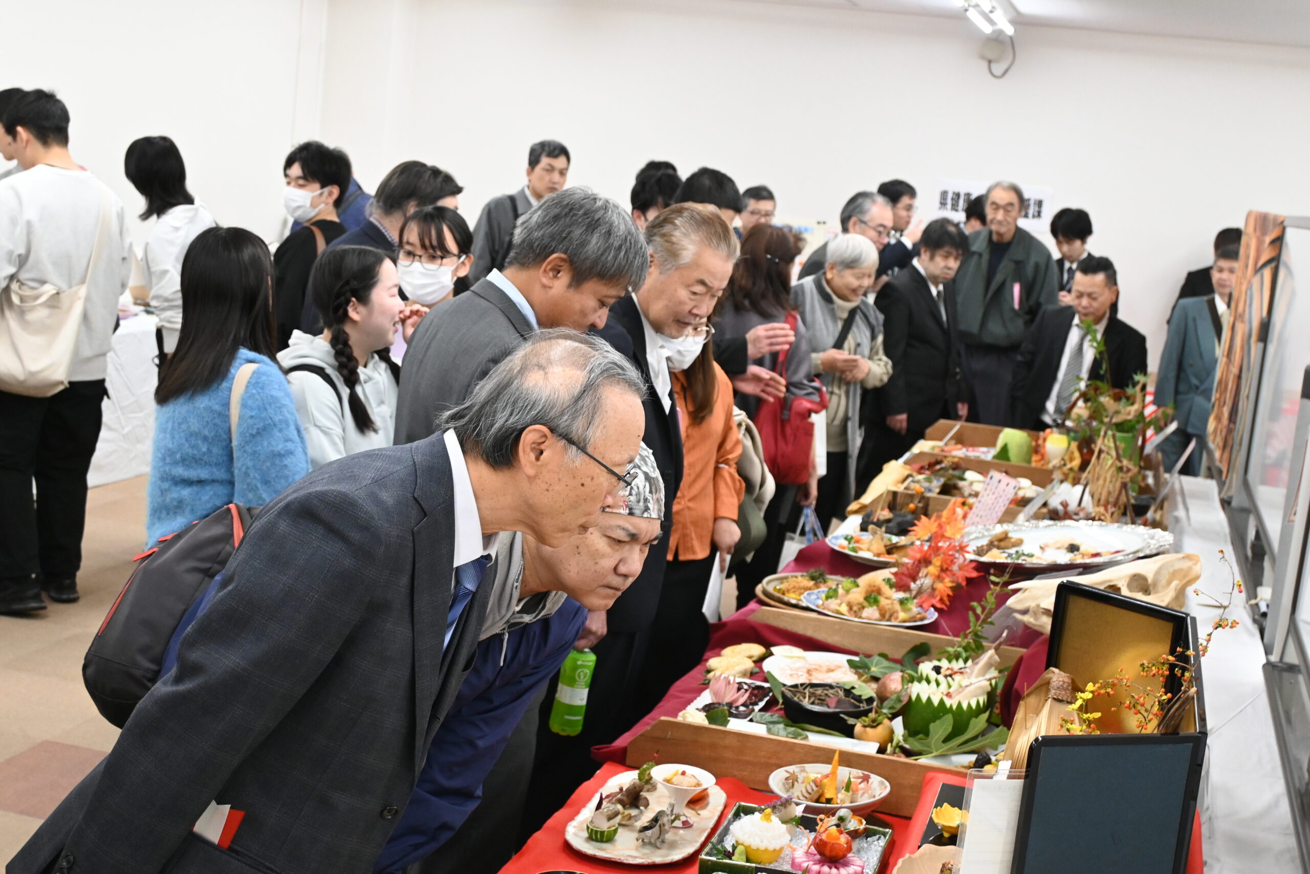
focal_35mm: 49
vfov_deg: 27.7
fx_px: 1774
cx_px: 655
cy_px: 437
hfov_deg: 40.5
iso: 1800
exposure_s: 1/125
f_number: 5
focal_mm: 32.5
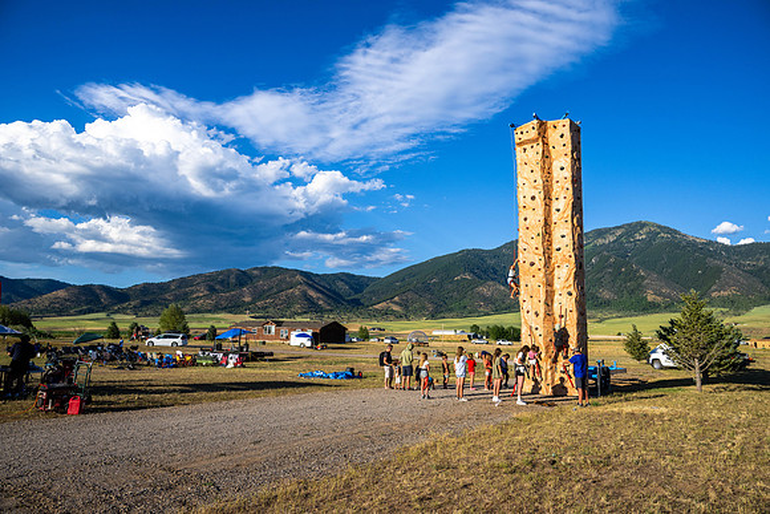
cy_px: 257
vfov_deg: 53.2
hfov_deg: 73.7
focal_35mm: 24
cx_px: 385
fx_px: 513
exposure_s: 1/2500
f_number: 5.6
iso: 400
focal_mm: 24
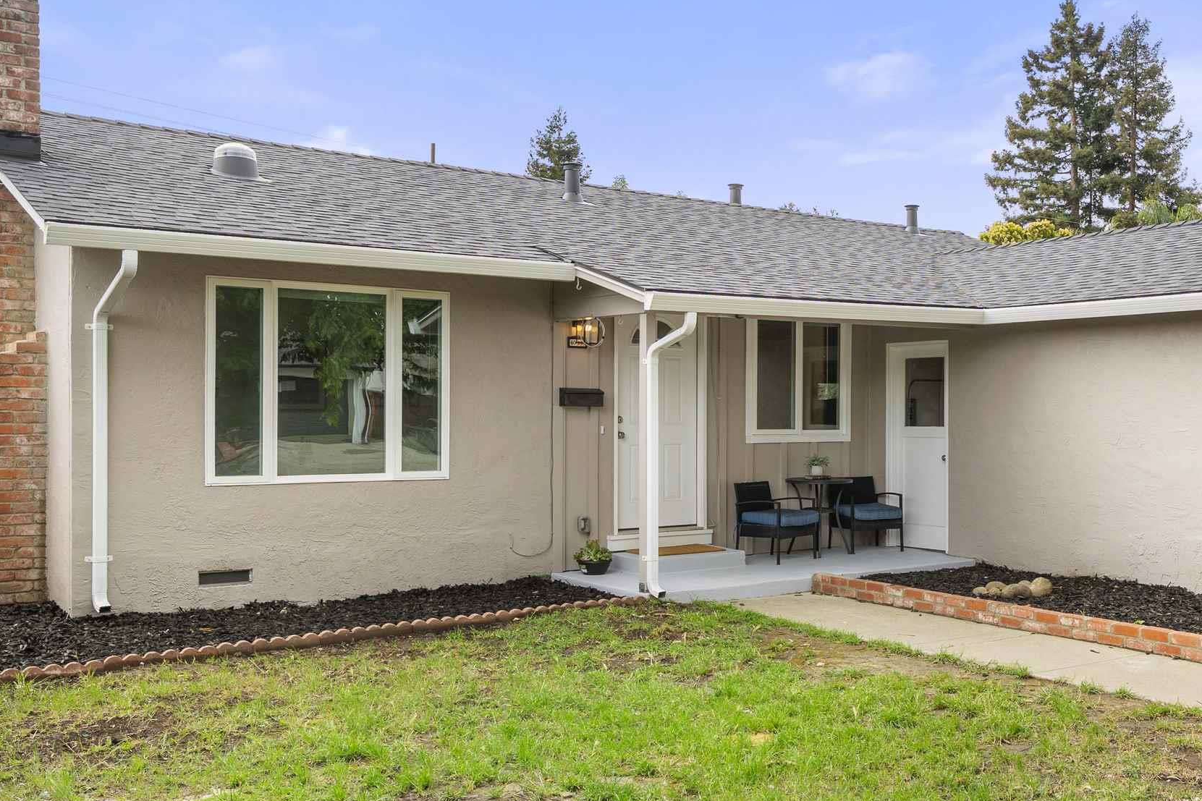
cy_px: 438
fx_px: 1272
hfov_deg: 48.9
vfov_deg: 34.9
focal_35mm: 38
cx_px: 879
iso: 100
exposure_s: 1/100
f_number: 8
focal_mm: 20.6
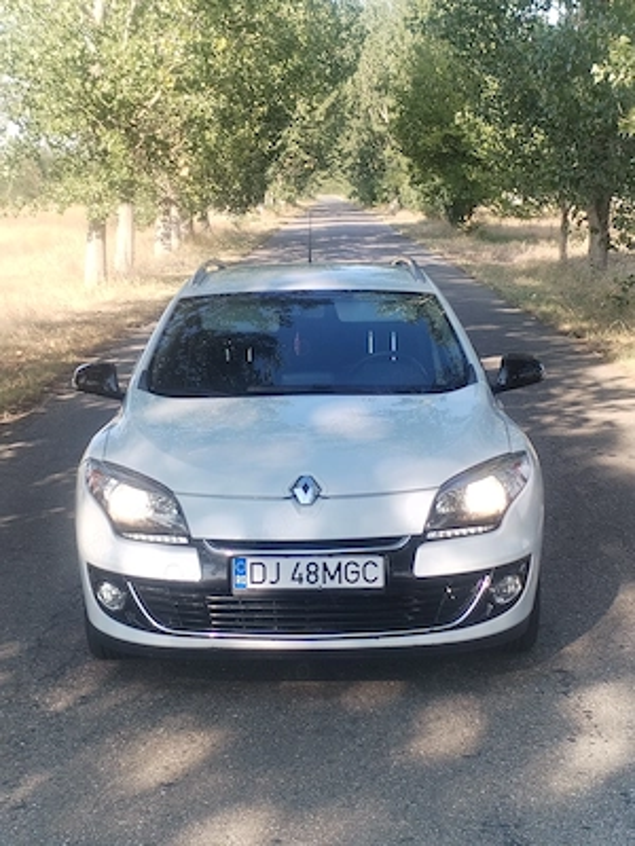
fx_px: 1737
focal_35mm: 71
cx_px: 318
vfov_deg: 27.4
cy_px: 423
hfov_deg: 20.7
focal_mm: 4.75
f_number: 1.8
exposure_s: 1/276
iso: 100
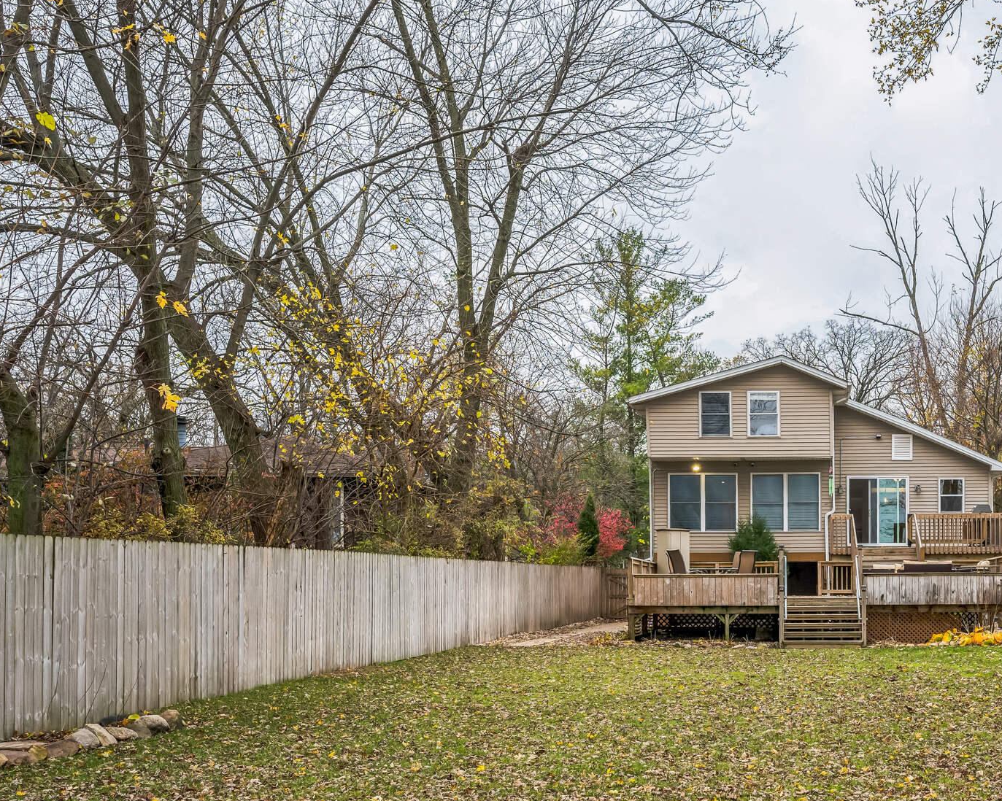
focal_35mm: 42
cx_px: 728
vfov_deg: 35.5
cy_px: 481
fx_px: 1245
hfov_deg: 42.7
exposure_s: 1/50
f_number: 8
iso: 200
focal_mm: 30
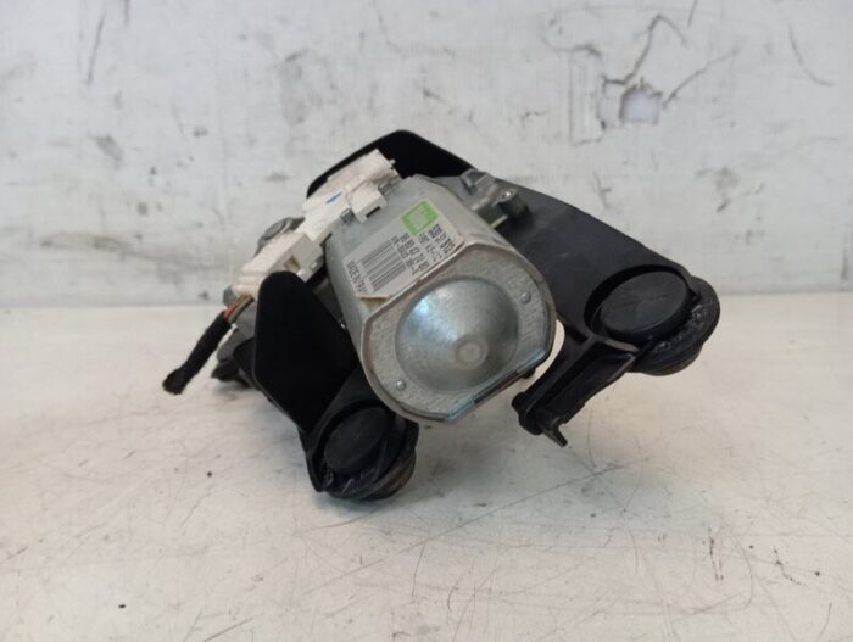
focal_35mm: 28
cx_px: 426
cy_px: 321
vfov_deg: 49.9
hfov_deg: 63.4
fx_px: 691
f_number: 1.8
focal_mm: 4.22
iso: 1025
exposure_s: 1/20
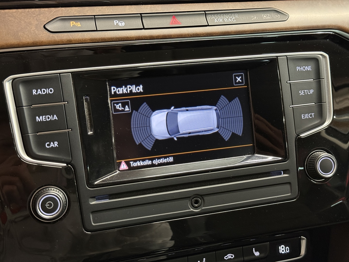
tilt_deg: -26.6
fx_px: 484
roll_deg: -1.8
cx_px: 174
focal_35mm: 48
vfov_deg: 30.3
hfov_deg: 39.7
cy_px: 131
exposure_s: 1/40
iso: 400
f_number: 1.78
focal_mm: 6.76
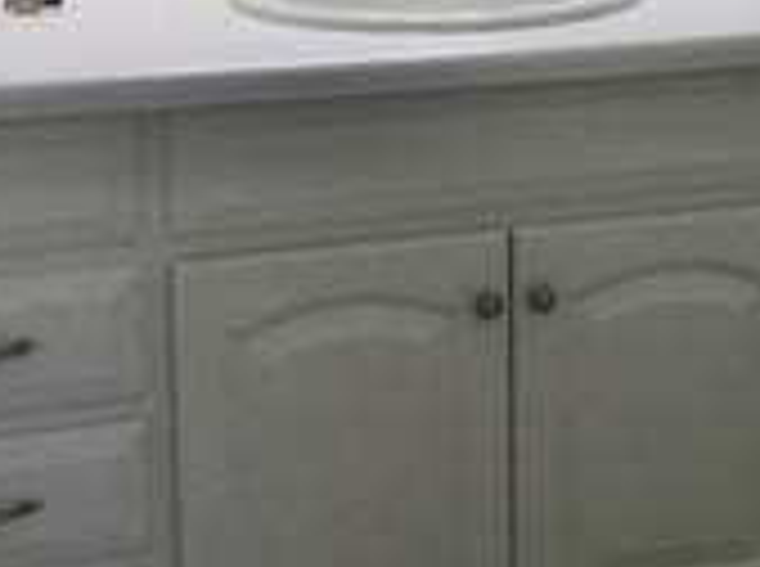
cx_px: 477
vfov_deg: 16.0
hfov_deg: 22.2
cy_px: -133
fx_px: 1928
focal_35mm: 88
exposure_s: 1/30
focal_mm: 3.3
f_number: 2.4
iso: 25
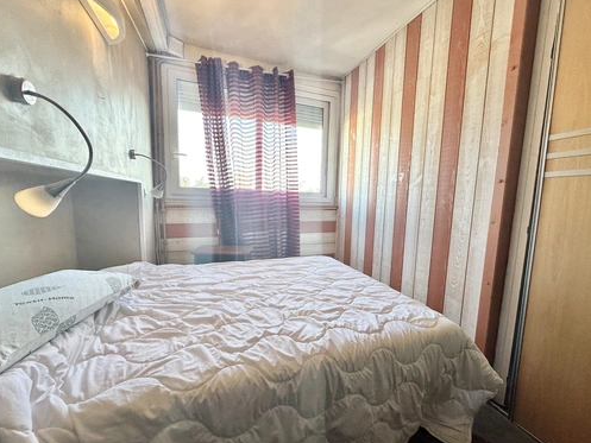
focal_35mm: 15
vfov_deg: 81.7
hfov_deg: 98.1
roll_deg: -1.7
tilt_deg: -7.1
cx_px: 310
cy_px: 228
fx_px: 256
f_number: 2.2
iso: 80
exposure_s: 1/100
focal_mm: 2.22
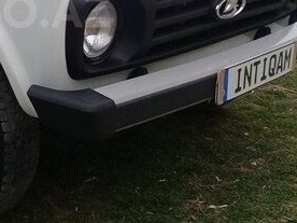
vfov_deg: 19.4
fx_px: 635
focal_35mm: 74
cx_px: -1
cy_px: 11
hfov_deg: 25.1
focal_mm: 3.3
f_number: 2.2
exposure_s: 1/100
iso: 80
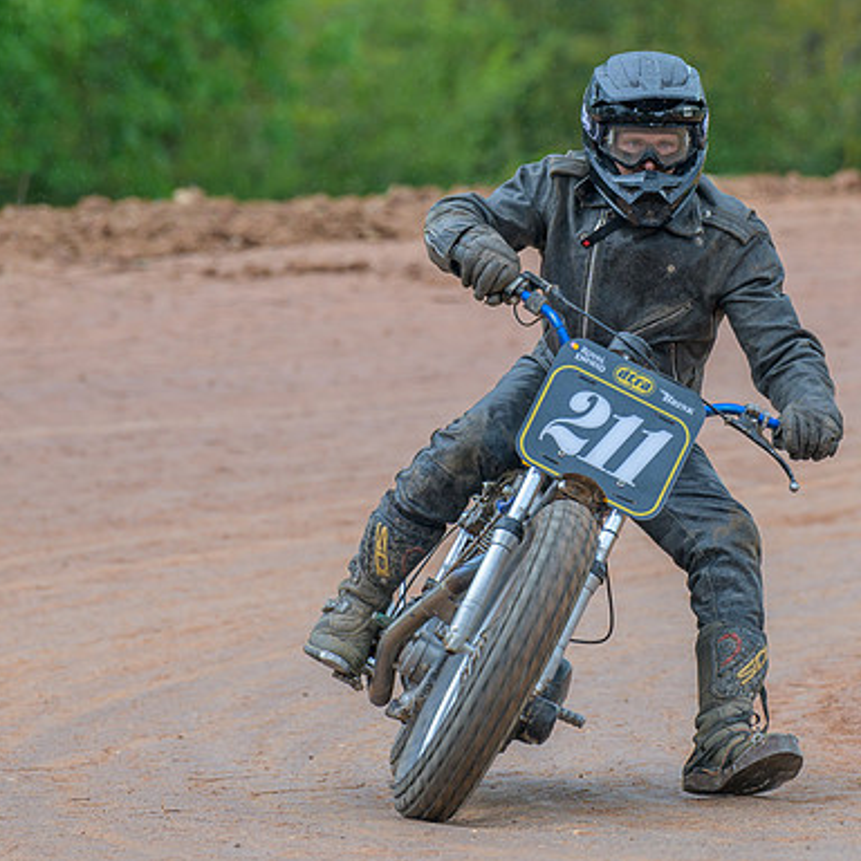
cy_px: 411
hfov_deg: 4.0
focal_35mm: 437
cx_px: 684
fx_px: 12297
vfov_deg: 4.0
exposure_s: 1/400
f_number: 4
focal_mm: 200
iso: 250
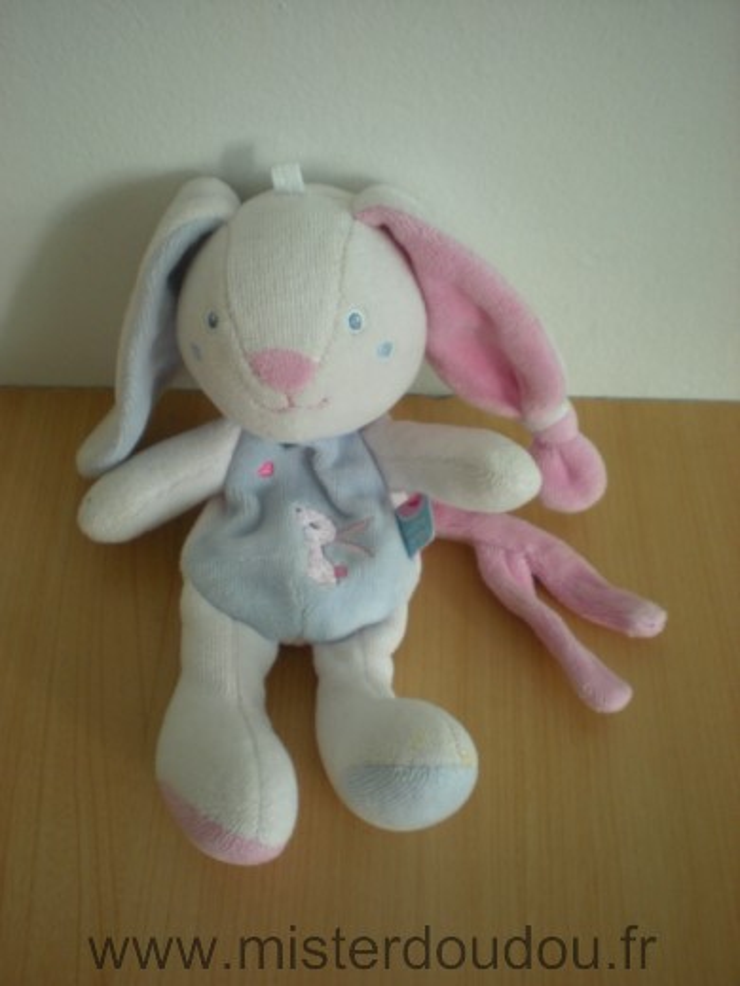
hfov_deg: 37.7
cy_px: 493
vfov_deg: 49.0
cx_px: 370
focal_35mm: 38
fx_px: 1083
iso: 200
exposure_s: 1/55
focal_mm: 6.3
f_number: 3.1
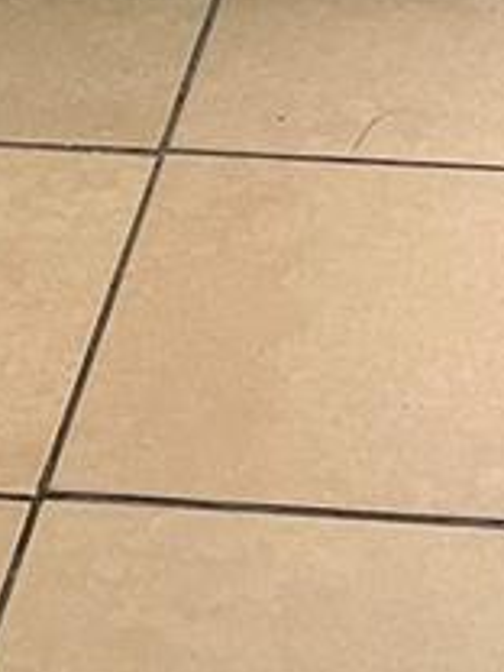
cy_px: -879
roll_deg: +1.8
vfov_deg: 11.2
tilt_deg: -12.4
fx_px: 2912
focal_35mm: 150
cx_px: 326
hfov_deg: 9.9
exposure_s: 1/60
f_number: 1.6
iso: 250
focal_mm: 5.1
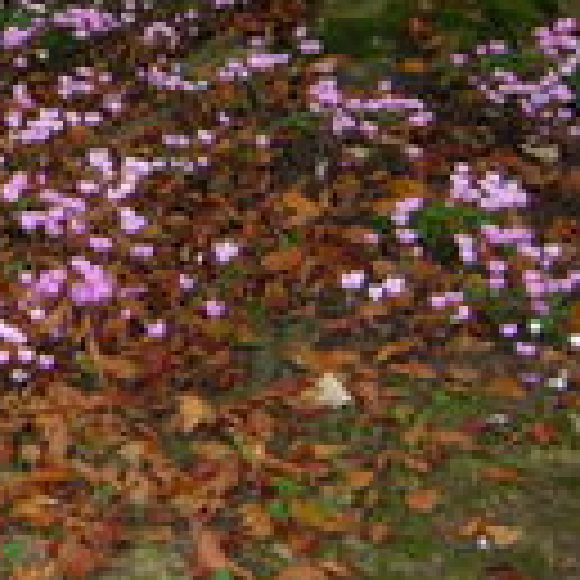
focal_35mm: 133
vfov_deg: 13.0
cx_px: -355
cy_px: 65
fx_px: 2521
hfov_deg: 12.3
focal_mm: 7.5
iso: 200
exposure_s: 1/128
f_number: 2.7
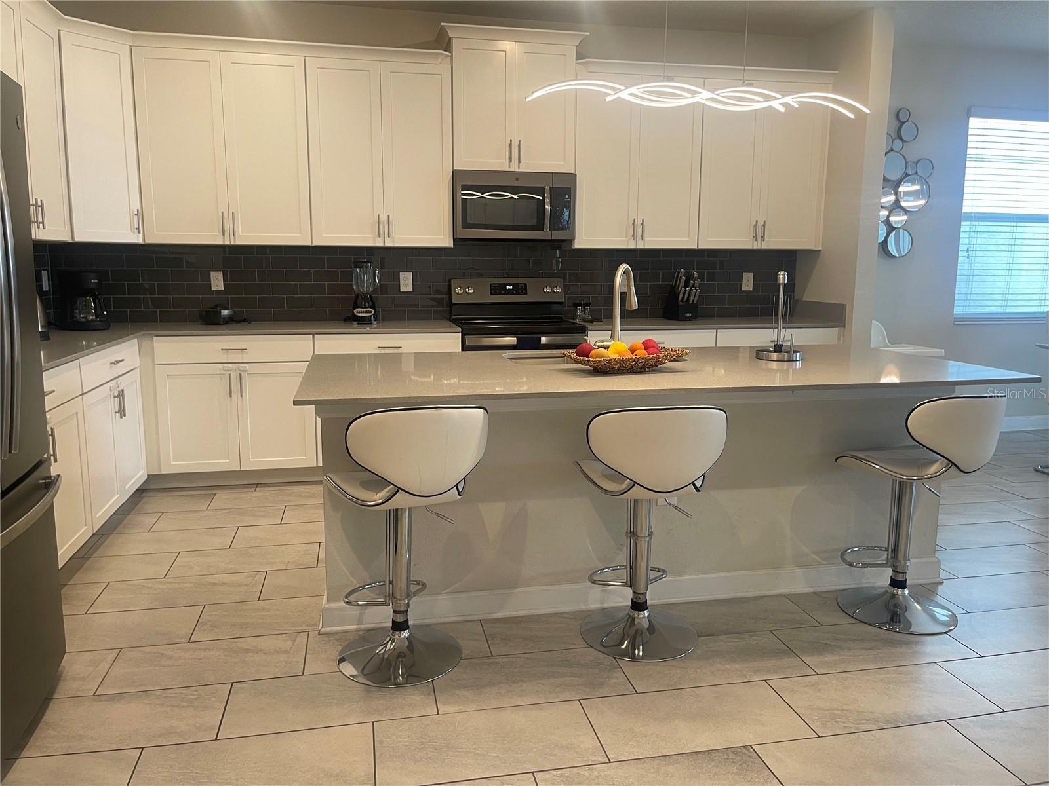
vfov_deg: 54.9
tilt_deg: -10.6
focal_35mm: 25
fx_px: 758
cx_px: 524
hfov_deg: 69.4
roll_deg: -0.4
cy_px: 393
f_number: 1.6
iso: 80
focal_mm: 5.1
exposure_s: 1/60
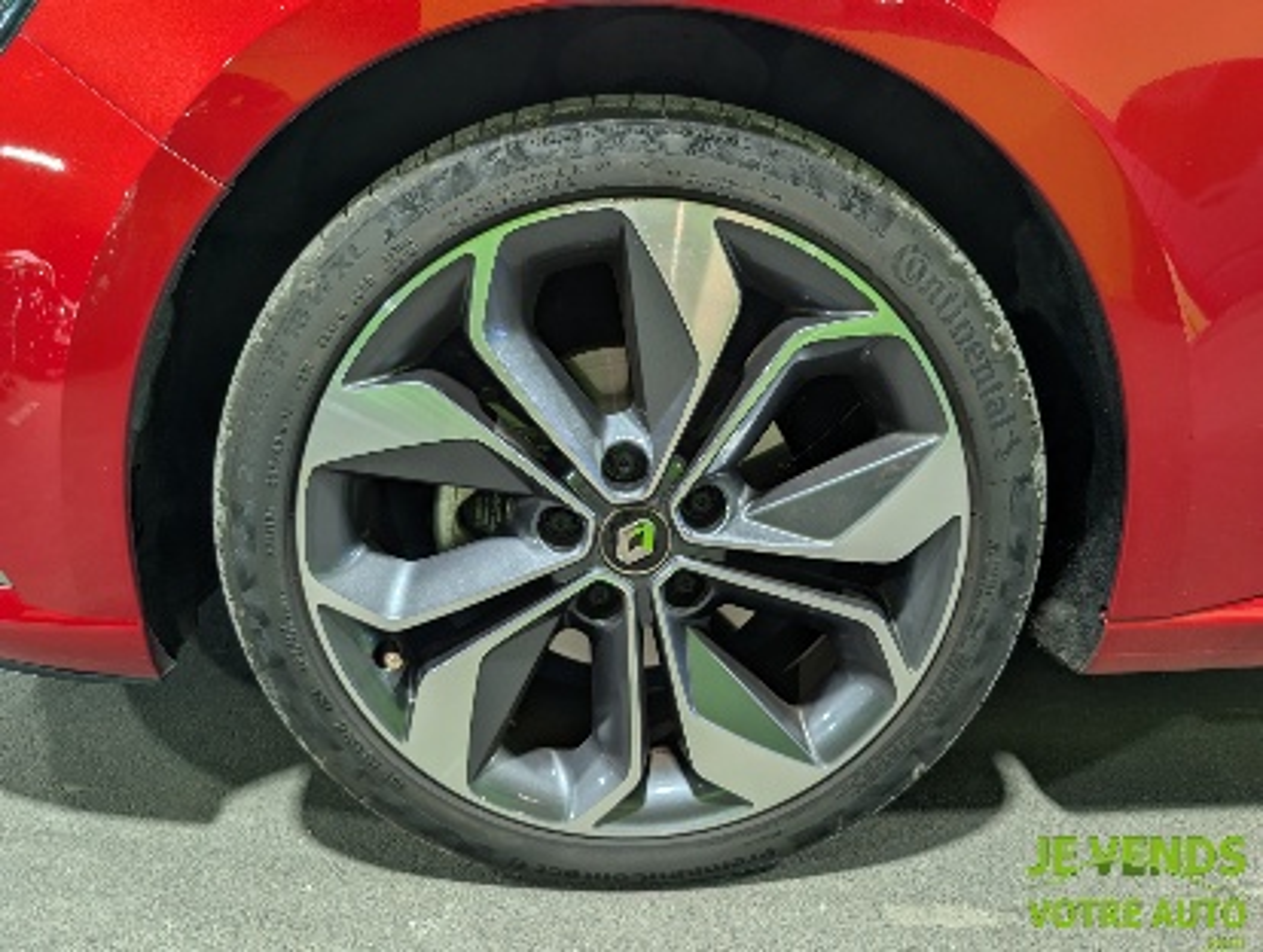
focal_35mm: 24
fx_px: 877
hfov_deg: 71.5
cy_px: 476
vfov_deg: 57.0
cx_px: 632
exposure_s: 1/66.9
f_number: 1.68
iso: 21
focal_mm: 6.9
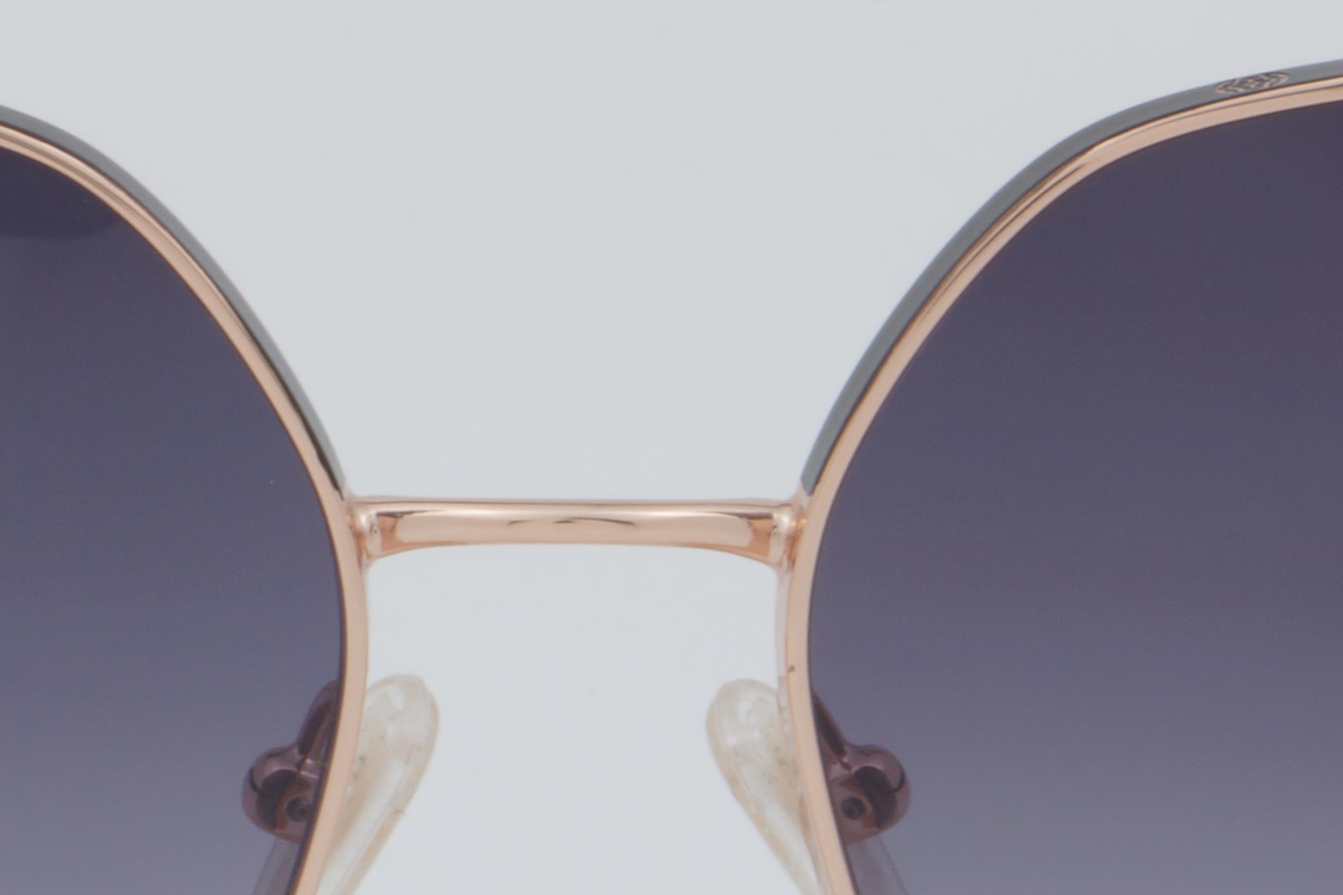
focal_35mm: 237
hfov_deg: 8.7
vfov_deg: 5.8
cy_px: 758
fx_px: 8857
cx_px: 546
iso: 100
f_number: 32
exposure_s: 1/4
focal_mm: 55
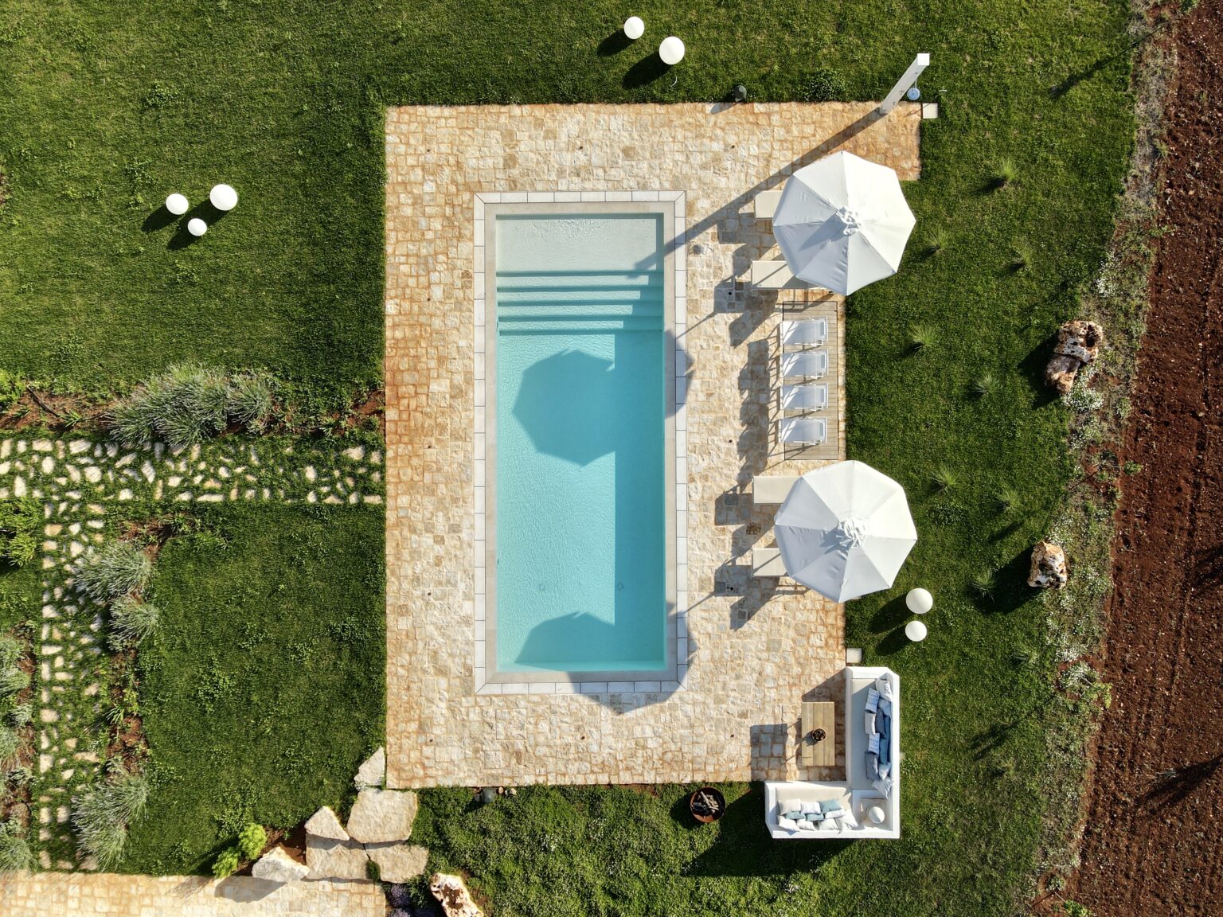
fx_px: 848
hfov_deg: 71.6
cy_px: 458
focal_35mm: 24
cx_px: 612
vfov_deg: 56.8
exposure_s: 1/500
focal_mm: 4.5
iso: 100
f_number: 2.8
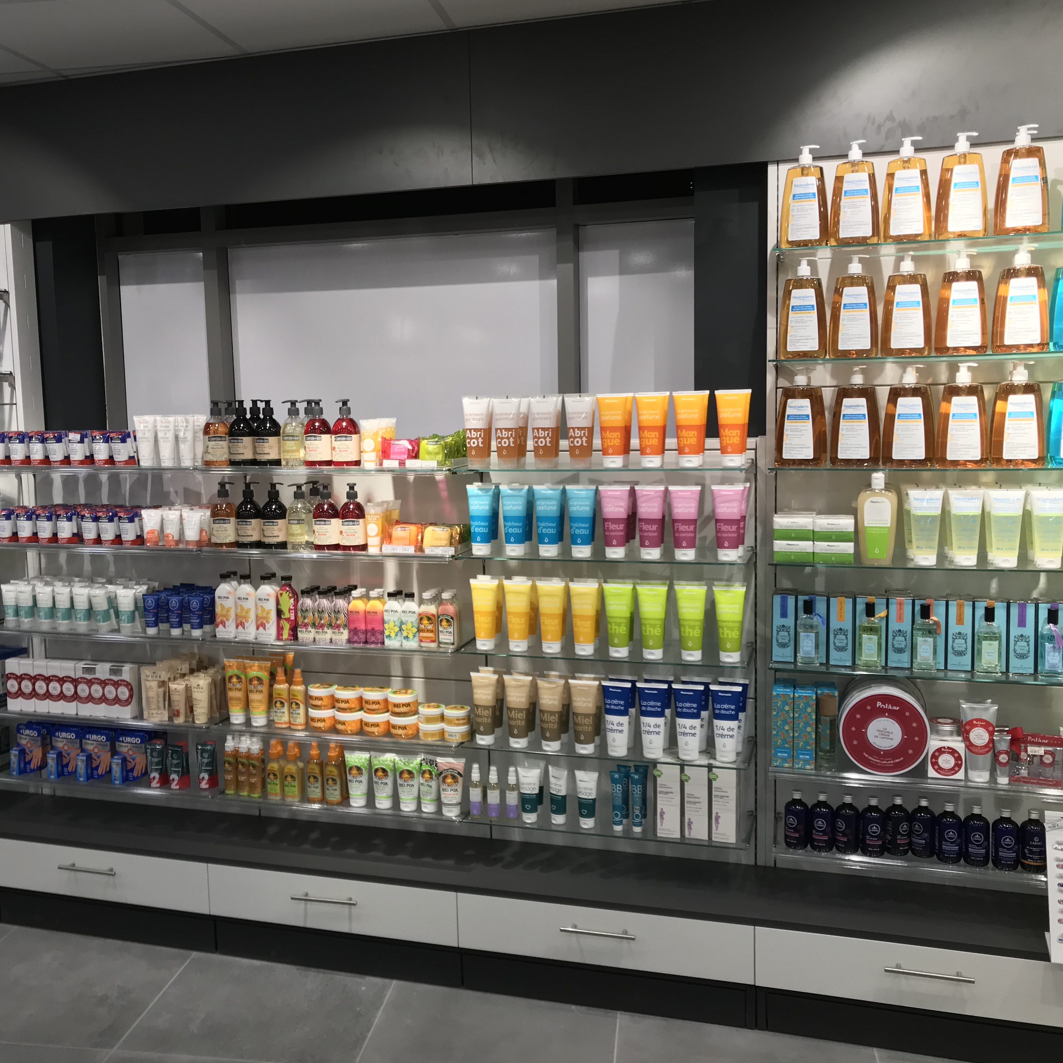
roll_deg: +1.8
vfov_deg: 48.4
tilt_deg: -6.1
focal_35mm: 34
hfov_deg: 48.3
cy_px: 523
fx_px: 1181
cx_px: 468
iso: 32
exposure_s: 1/100
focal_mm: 3.99
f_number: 1.8
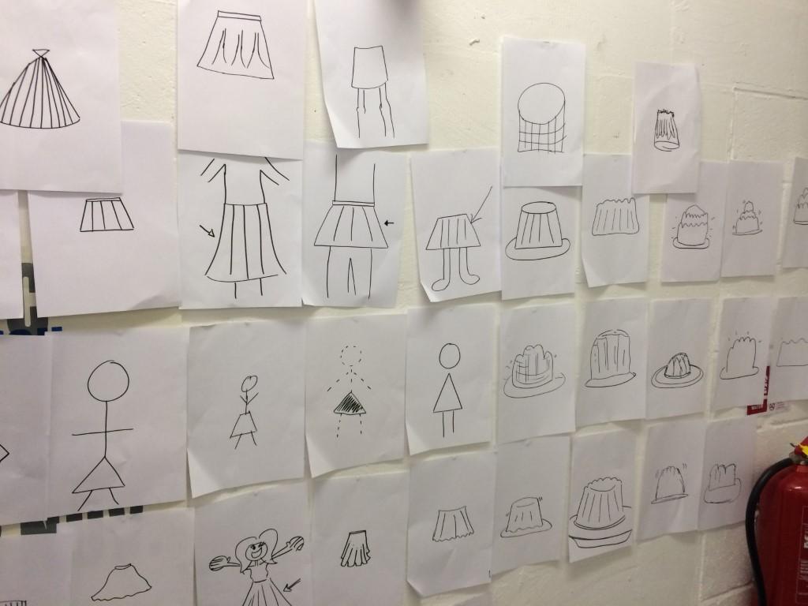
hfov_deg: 60.0
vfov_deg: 46.8
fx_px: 700
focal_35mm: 30
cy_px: 303
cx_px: 404
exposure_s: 1/33
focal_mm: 4.12
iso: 64
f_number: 2.2
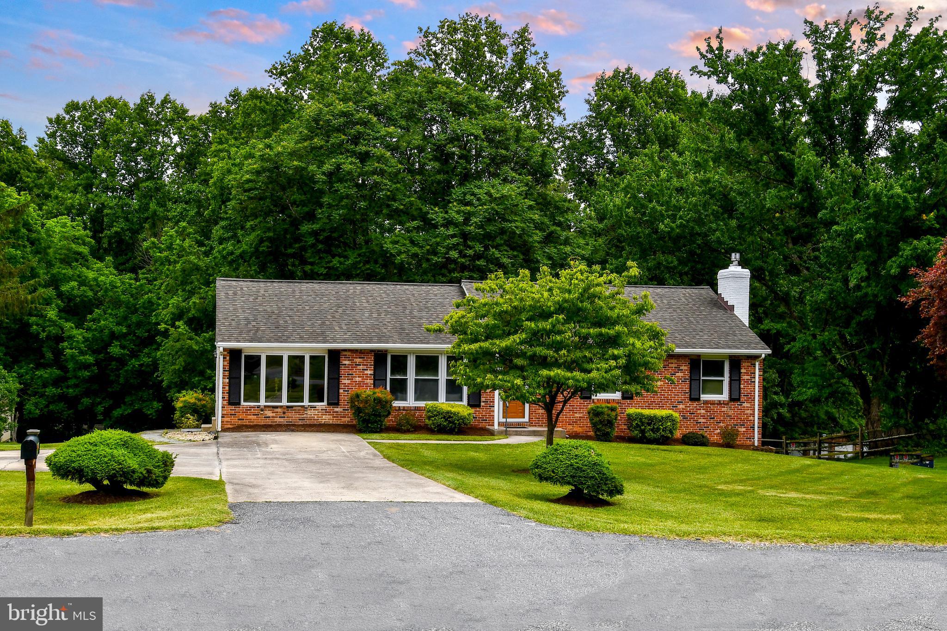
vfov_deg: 40.0
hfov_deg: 57.2
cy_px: 316
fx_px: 868
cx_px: 474
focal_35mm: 33
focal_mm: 22
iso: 100
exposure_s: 1/250
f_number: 8
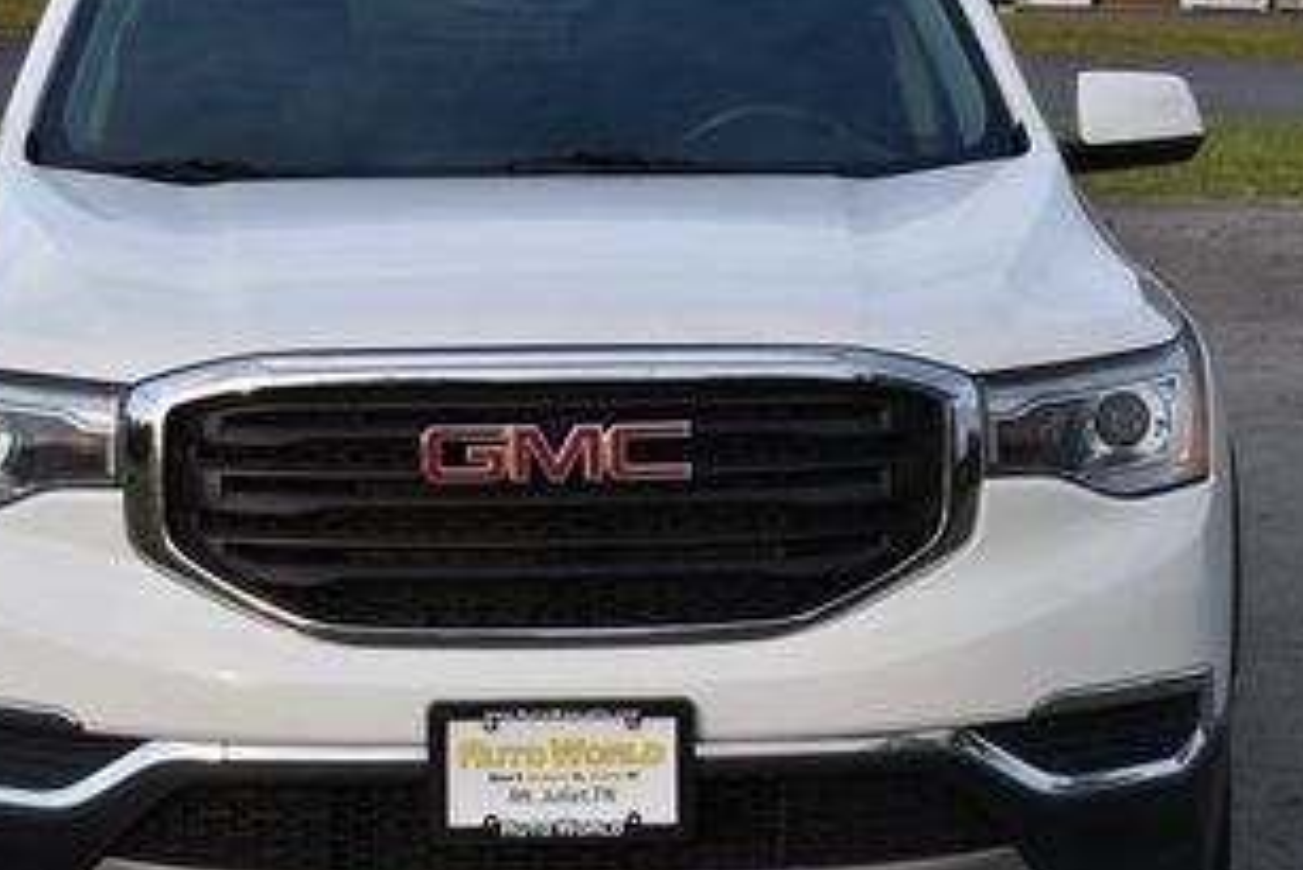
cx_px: 615
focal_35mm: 150
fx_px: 5431
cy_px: 248
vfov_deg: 9.1
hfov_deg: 13.7
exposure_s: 1/250
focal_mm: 48
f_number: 7.1
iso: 200
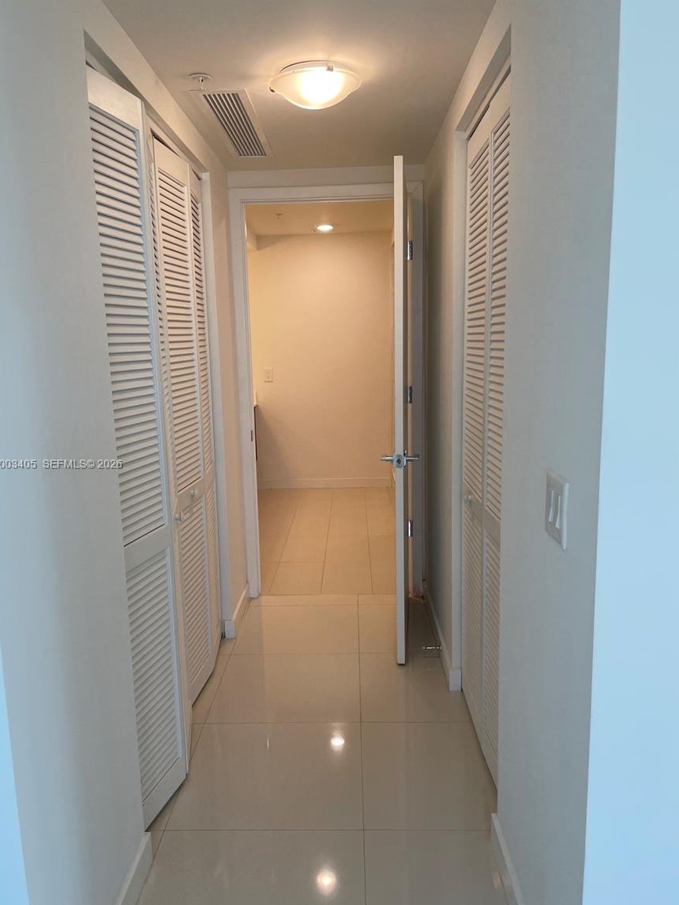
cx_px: 330
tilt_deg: -9.3
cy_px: 465
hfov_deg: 51.3
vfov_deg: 65.3
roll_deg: +2.0
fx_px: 706
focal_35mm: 27
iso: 50
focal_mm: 4.2
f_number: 1.6
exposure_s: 1/120
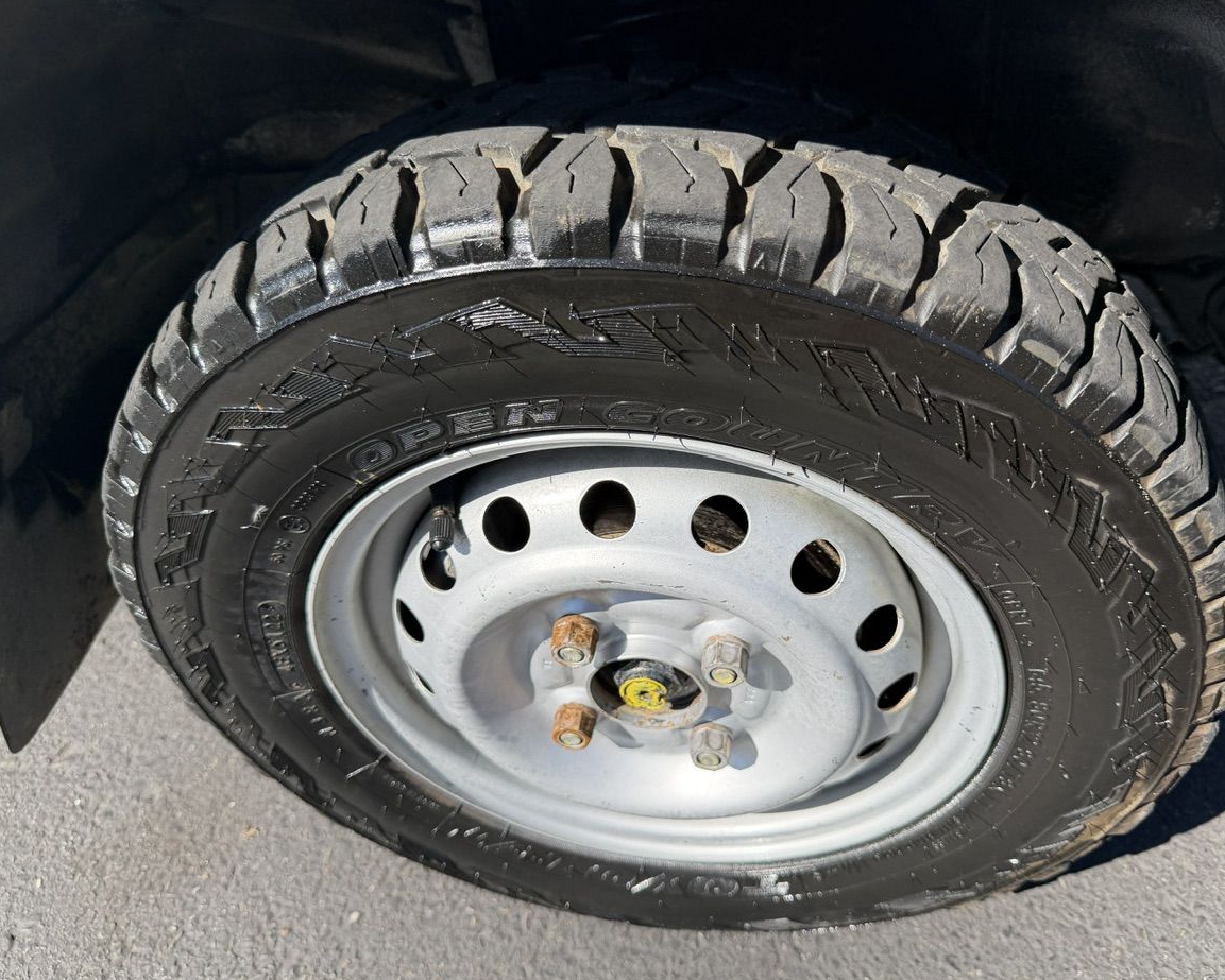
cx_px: 659
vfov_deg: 54.9
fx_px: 943
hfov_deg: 65.9
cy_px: 483
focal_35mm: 26
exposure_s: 1/2703
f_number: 1.78
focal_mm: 6.76
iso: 100
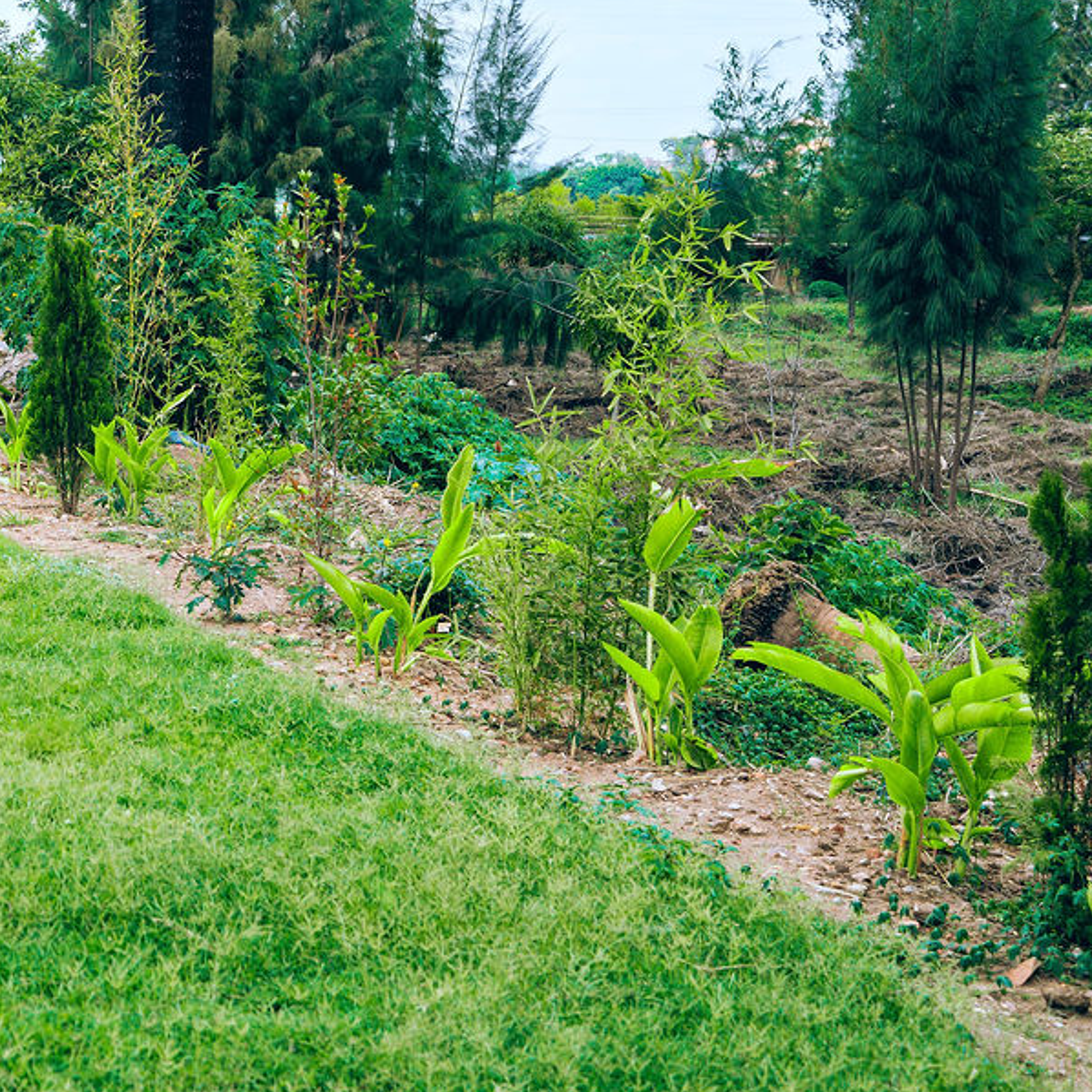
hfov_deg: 23.7
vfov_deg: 25.6
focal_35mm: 66
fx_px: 2356
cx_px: -237
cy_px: 220
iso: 200
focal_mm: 29
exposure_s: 1/800
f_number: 3.5
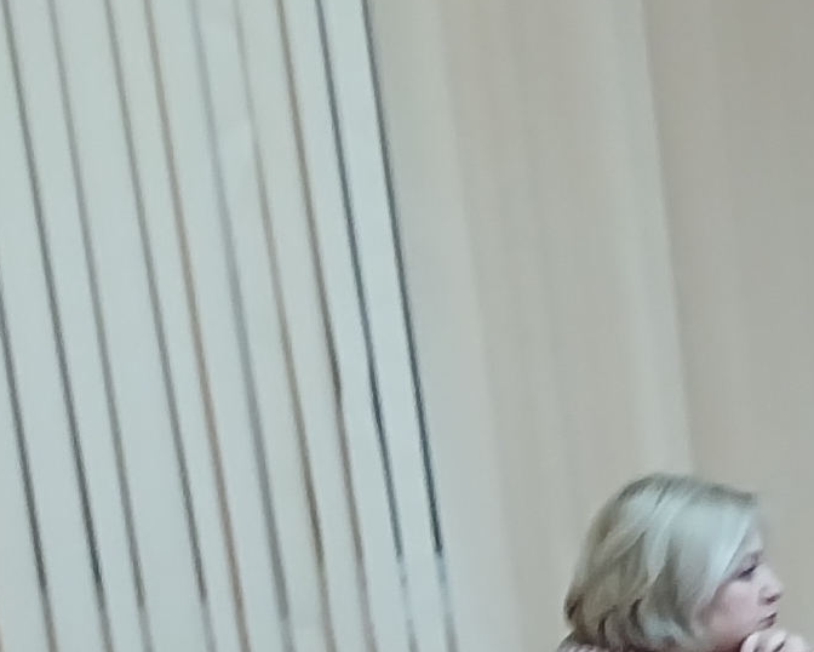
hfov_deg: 9.6
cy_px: 1354
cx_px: 2369
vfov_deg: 9.0
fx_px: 3856
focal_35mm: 160
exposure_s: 1/25
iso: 250
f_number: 1.8
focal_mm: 4
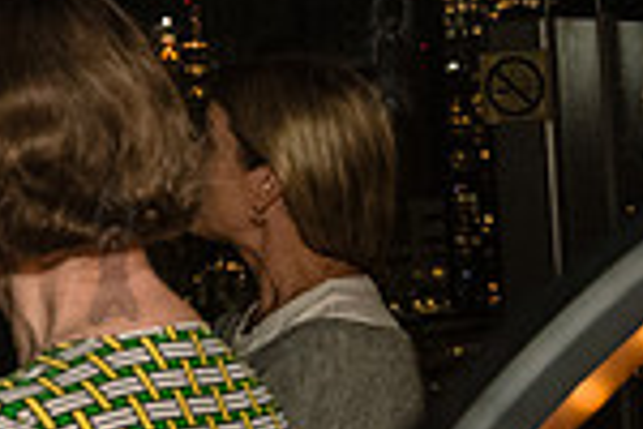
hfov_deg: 16.0
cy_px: 41
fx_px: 2000
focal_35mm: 112
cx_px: -442
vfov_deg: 12.1
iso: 6400
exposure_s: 1/200
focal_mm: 29
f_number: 4
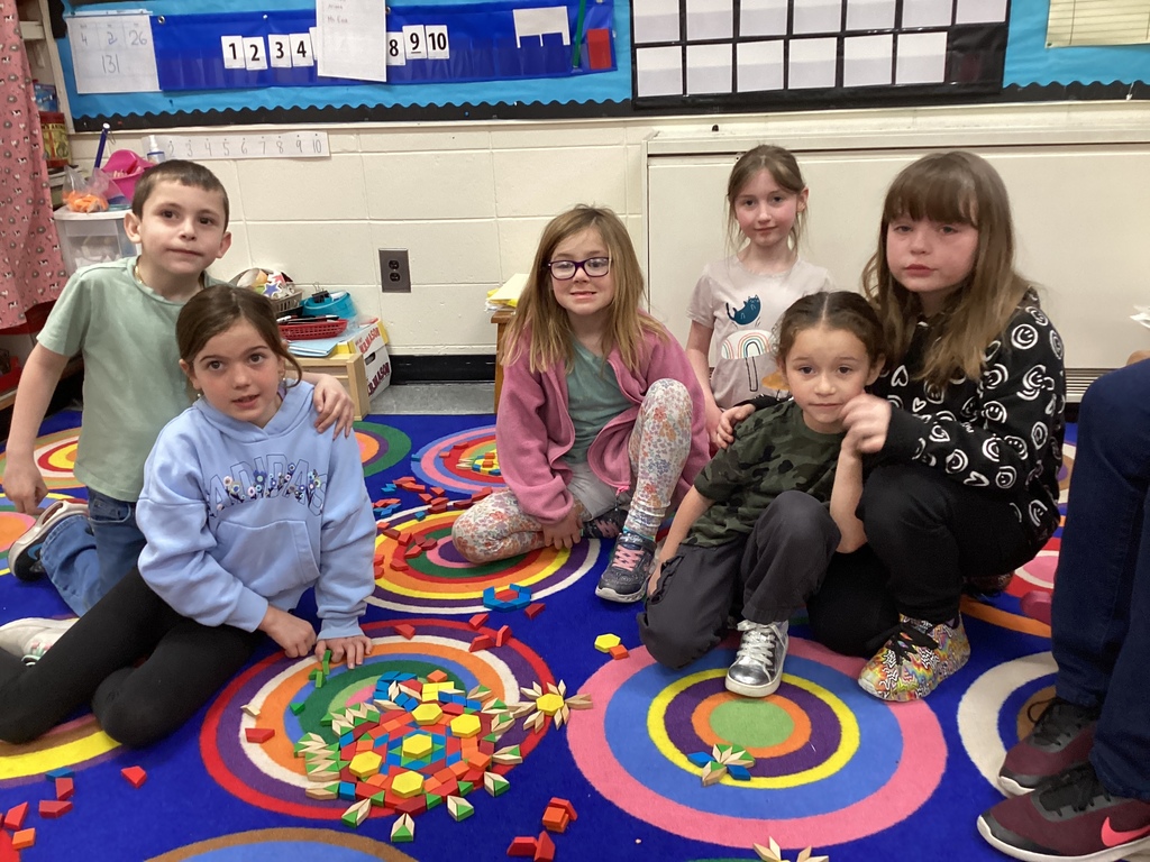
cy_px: 431
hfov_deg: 58.4
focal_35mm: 31
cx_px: 575
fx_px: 1030
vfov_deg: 45.4
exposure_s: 1/60
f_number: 2.4
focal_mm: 3.3
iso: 250
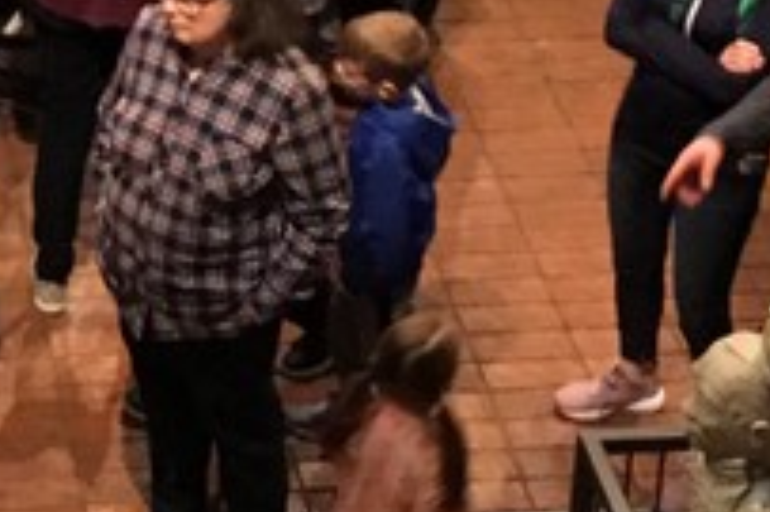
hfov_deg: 13.2
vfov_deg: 8.8
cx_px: -125
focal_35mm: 152
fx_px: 3248
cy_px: -250
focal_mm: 4.15
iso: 50
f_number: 2.2
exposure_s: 1/4
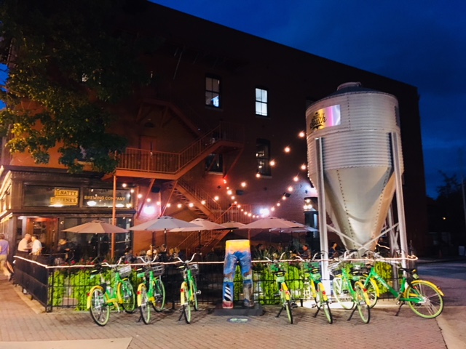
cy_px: 174
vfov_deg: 48.2
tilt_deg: +7.4
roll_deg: +0.3
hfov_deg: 61.7
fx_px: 390
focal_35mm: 29
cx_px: 233
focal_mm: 4.15
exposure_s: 1/15
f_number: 2.2
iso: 400
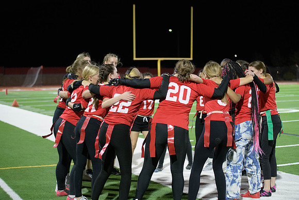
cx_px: 150
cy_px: 100
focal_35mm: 70
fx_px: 581
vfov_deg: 19.5
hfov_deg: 28.8
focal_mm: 70
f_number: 2.8
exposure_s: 1/640
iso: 6400
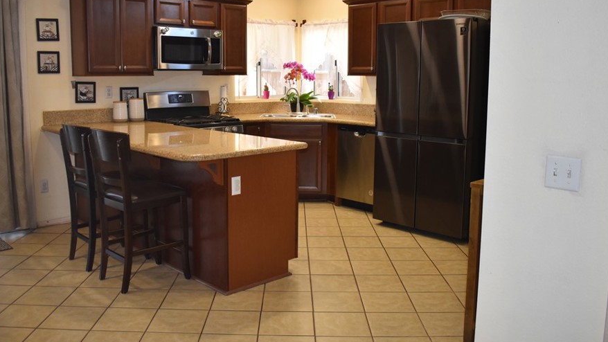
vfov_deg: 35.6
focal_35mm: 33
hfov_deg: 59.4
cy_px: 144
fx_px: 532
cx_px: 283
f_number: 3.5
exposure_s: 1/125
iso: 800
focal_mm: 18
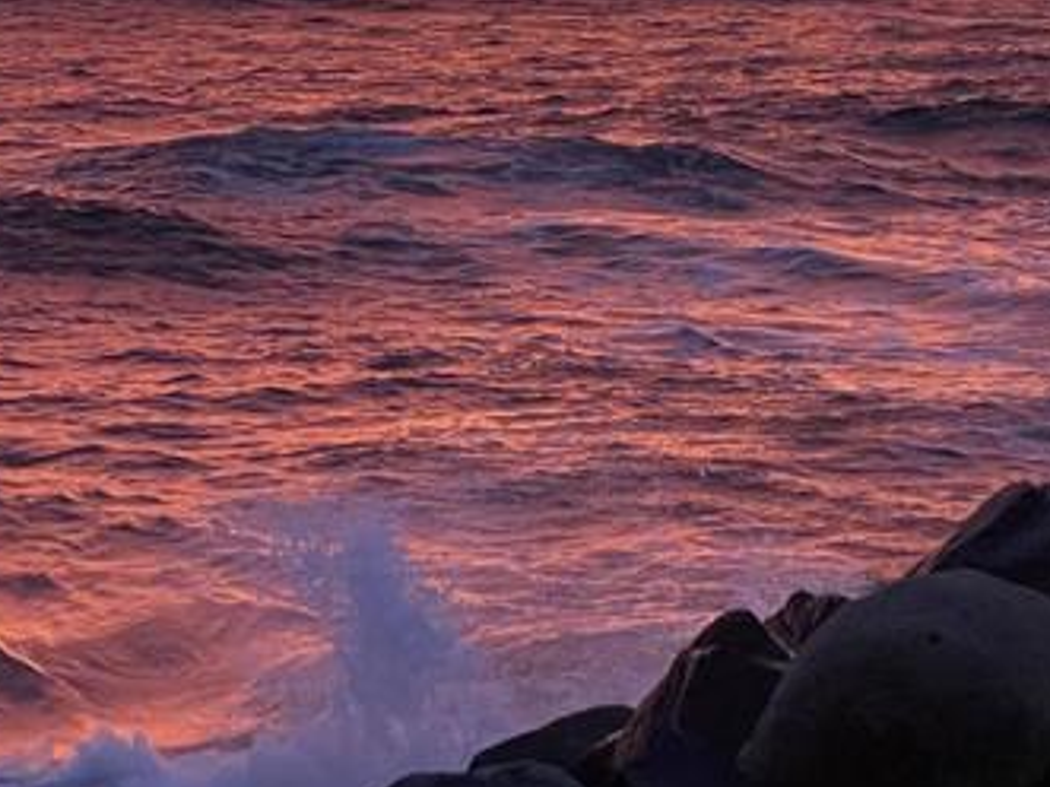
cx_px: 866
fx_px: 4882
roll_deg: -0.8
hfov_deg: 12.2
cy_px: -311
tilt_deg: -0.3
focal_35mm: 161
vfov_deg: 9.0
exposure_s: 1/121
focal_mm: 6
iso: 100
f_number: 2
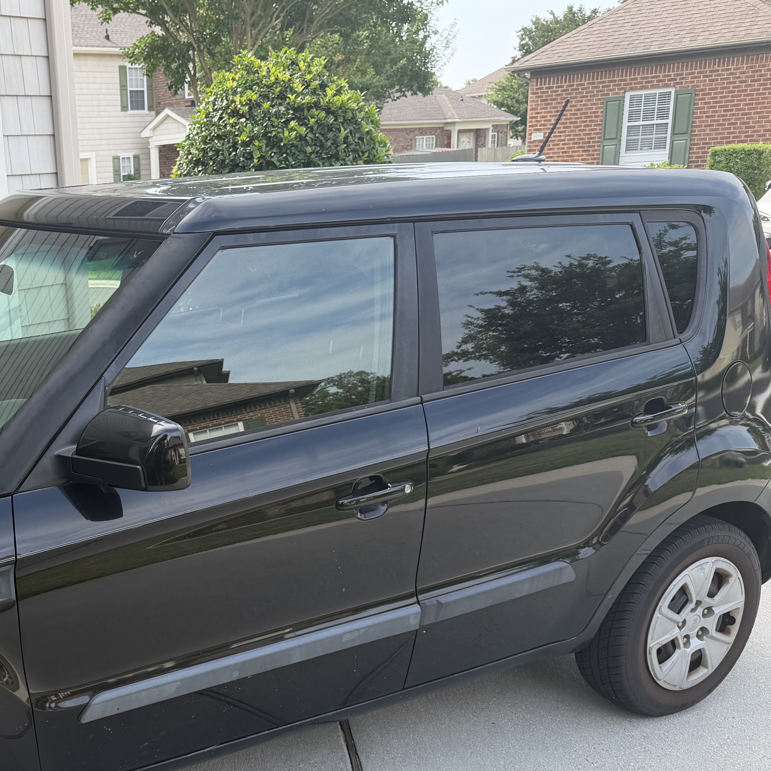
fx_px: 1033
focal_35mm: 41
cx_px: 100
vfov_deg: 40.2
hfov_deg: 38.5
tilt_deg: -18.3
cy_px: 536
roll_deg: +4.0
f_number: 1.78
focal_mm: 6.76
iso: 80
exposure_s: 1/589
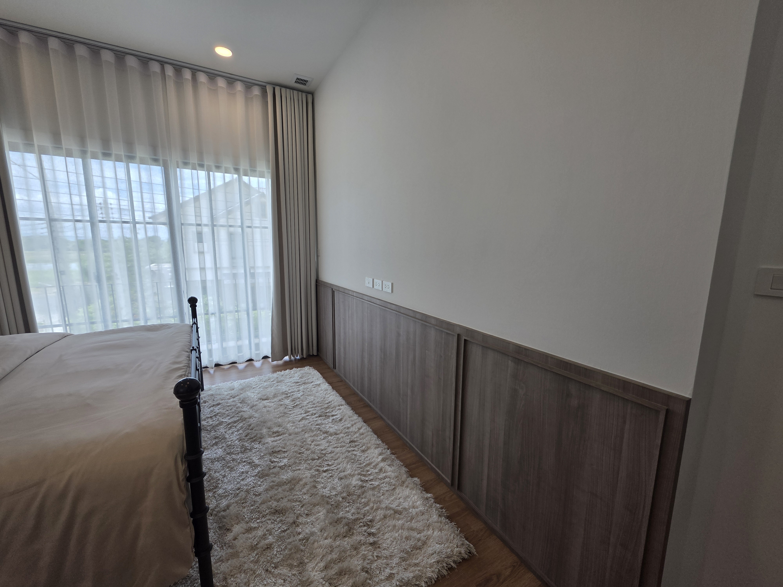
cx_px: 392
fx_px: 294
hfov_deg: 106.2
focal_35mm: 13
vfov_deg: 89.9
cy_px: 294
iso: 40
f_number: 1.9
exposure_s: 1/267
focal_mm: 2.2
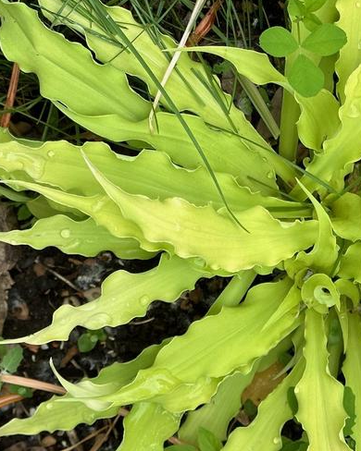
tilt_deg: -82.3
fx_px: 1283
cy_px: 266
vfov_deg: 20.0
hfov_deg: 15.8
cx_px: 332
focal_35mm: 96
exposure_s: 1/1107
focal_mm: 6.86
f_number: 1.78
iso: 64
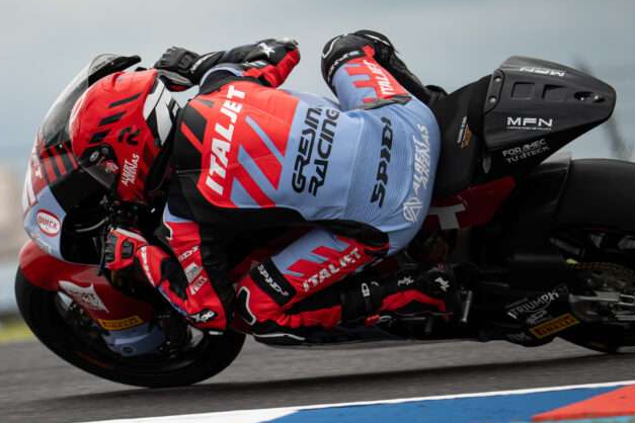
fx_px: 11517
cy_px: 308
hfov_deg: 3.2
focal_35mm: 653
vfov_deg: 2.1
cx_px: 267
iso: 200
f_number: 5
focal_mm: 400
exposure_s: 1/1600
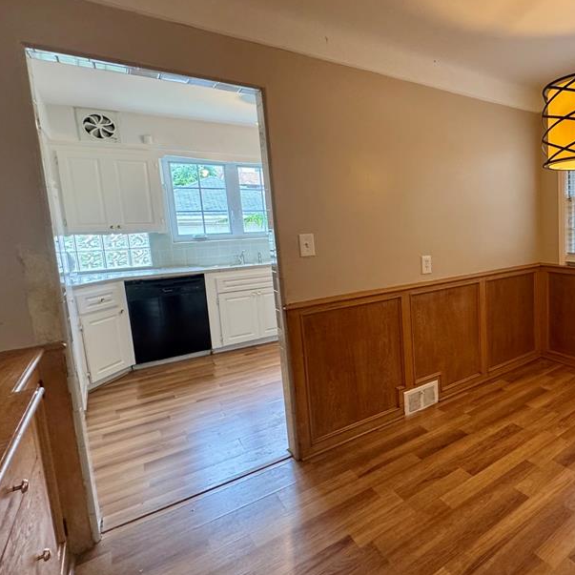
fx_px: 395
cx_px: 463
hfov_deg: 65.4
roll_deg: +2.0
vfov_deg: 72.0
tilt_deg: -7.6
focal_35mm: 21
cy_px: 265
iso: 250
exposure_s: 1/60
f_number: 2.2
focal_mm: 2.22
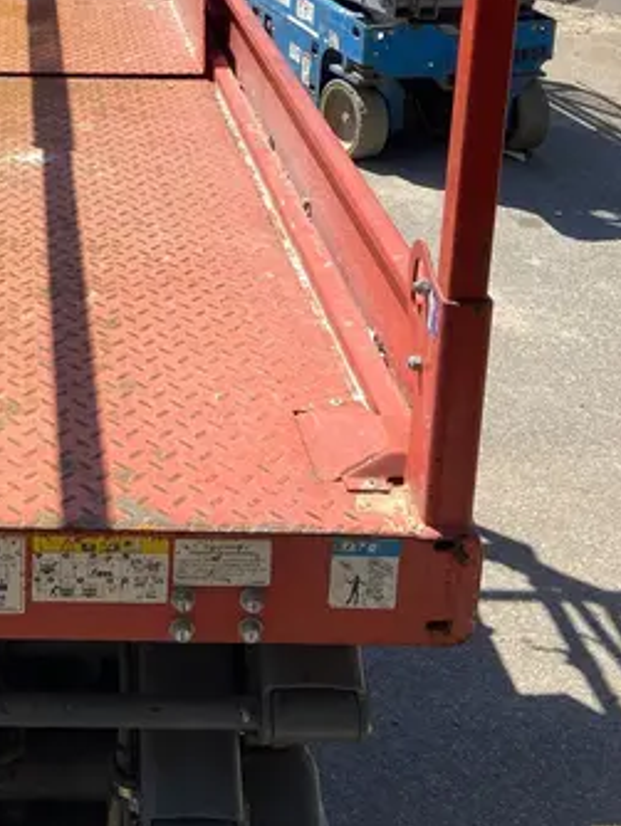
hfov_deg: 24.7
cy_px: -33
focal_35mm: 57
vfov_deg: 30.9
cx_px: 25
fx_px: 1362
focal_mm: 4.25
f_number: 1.8
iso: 32
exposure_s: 1/2967
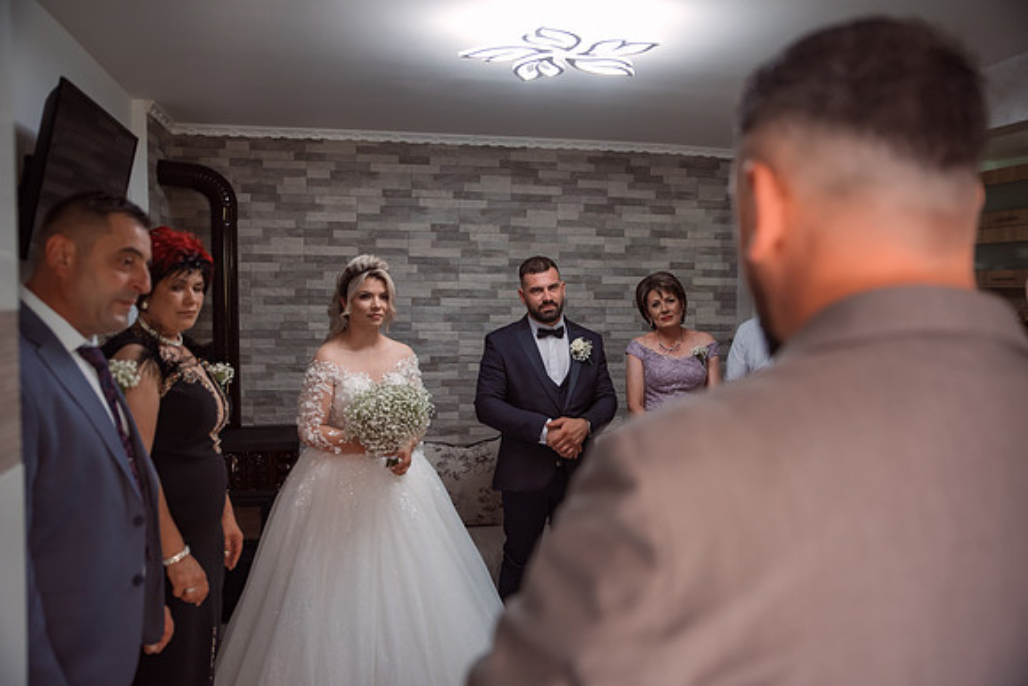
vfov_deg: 45.0
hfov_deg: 63.6
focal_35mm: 29
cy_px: 343
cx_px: 514
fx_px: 828
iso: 1000
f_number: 2.8
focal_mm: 29
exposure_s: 1/250
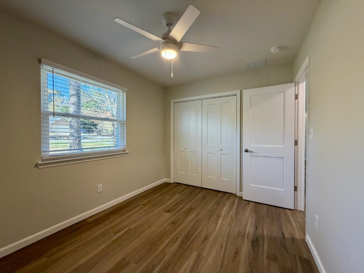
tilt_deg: -1.2
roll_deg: +0.2
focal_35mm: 14
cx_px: 182
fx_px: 147
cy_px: 136
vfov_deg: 85.7
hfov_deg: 102.1
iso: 250
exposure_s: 1/120
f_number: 2.2
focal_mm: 2.22
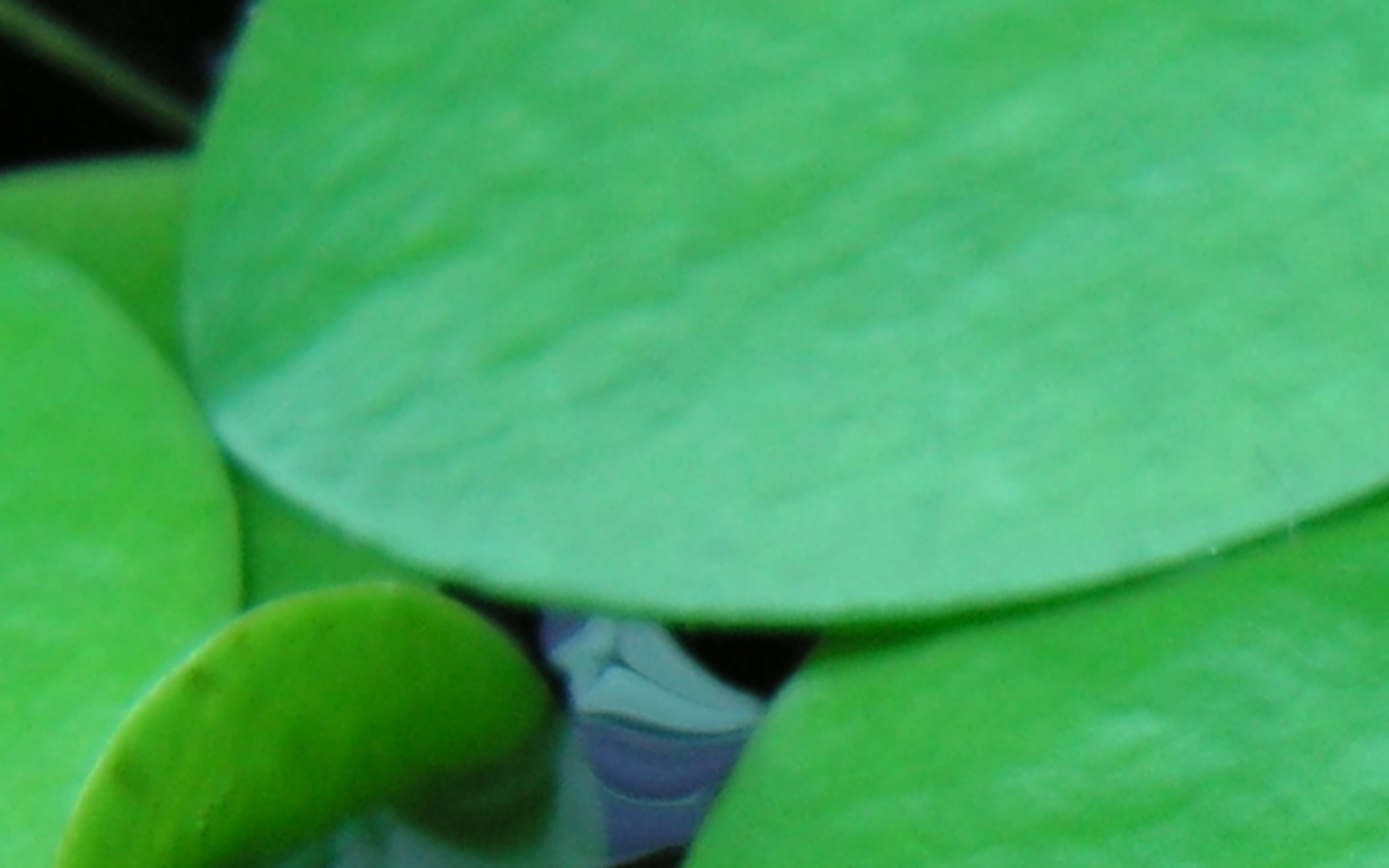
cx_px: 2383
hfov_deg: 10.0
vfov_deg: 6.5
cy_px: 1508
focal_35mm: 199
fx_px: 7532
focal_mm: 8.4
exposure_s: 1/100
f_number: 3.2
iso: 50
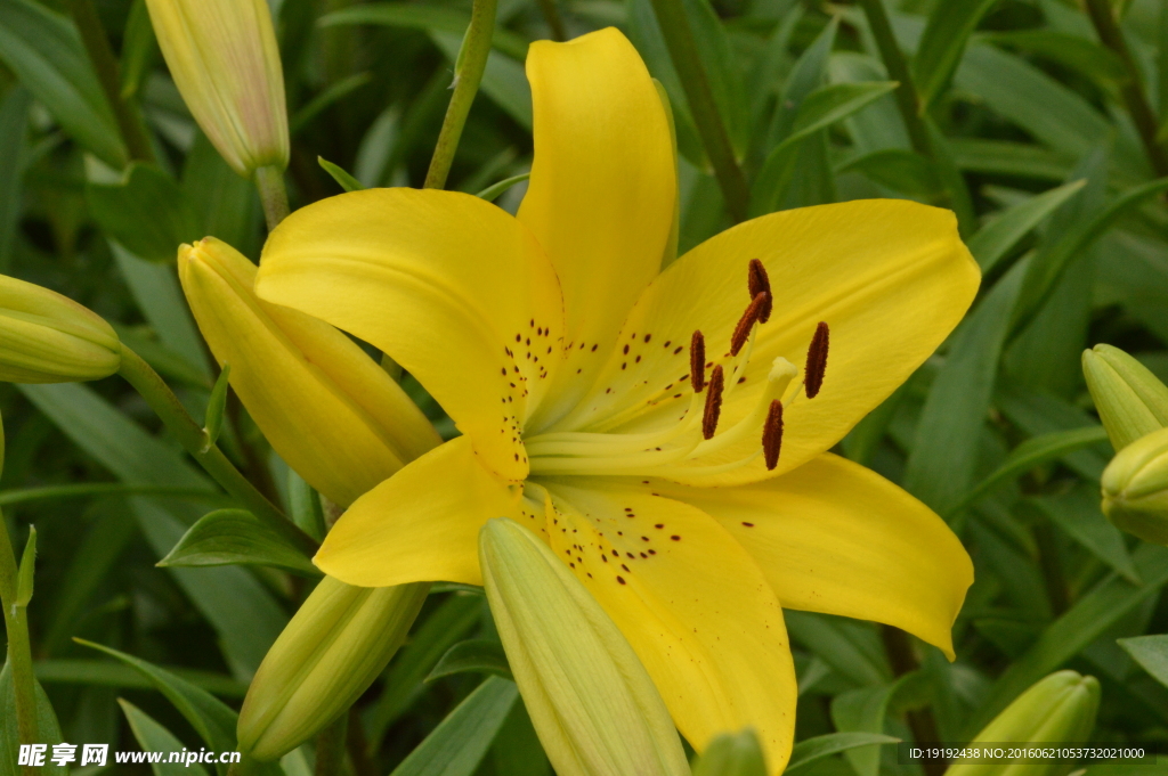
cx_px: 584
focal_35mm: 218
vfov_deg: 6.3
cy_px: 388
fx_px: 7051
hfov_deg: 9.5
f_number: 20
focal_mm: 145
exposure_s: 1/250
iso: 1100
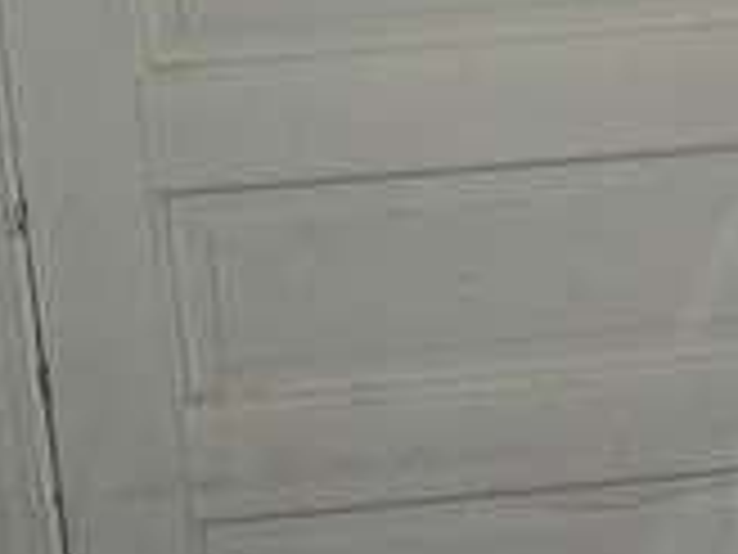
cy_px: 14
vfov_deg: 11.7
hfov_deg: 15.1
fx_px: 2665
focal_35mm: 125
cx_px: 927
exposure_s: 1/30
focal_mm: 5.7
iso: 160
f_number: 2.9
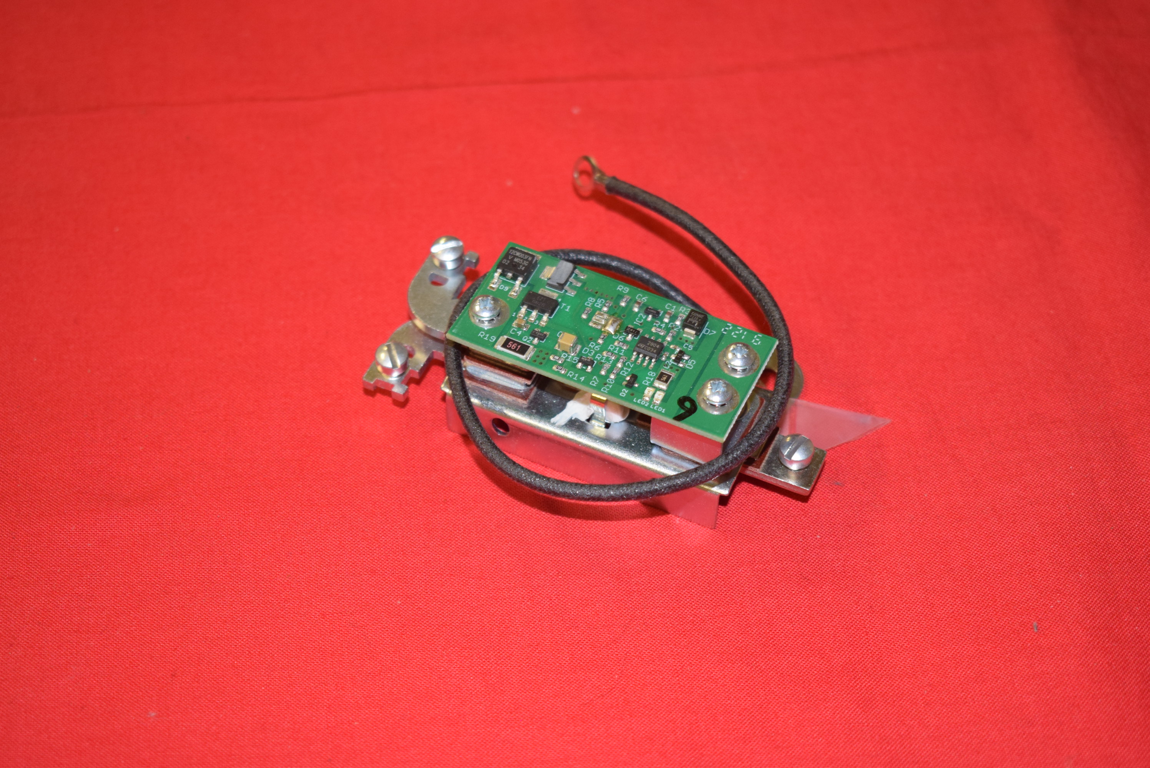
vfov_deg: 22.7
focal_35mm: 60
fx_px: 1918
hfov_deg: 33.4
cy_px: 384
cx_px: 575
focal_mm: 40
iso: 800
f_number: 5
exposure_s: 1/60
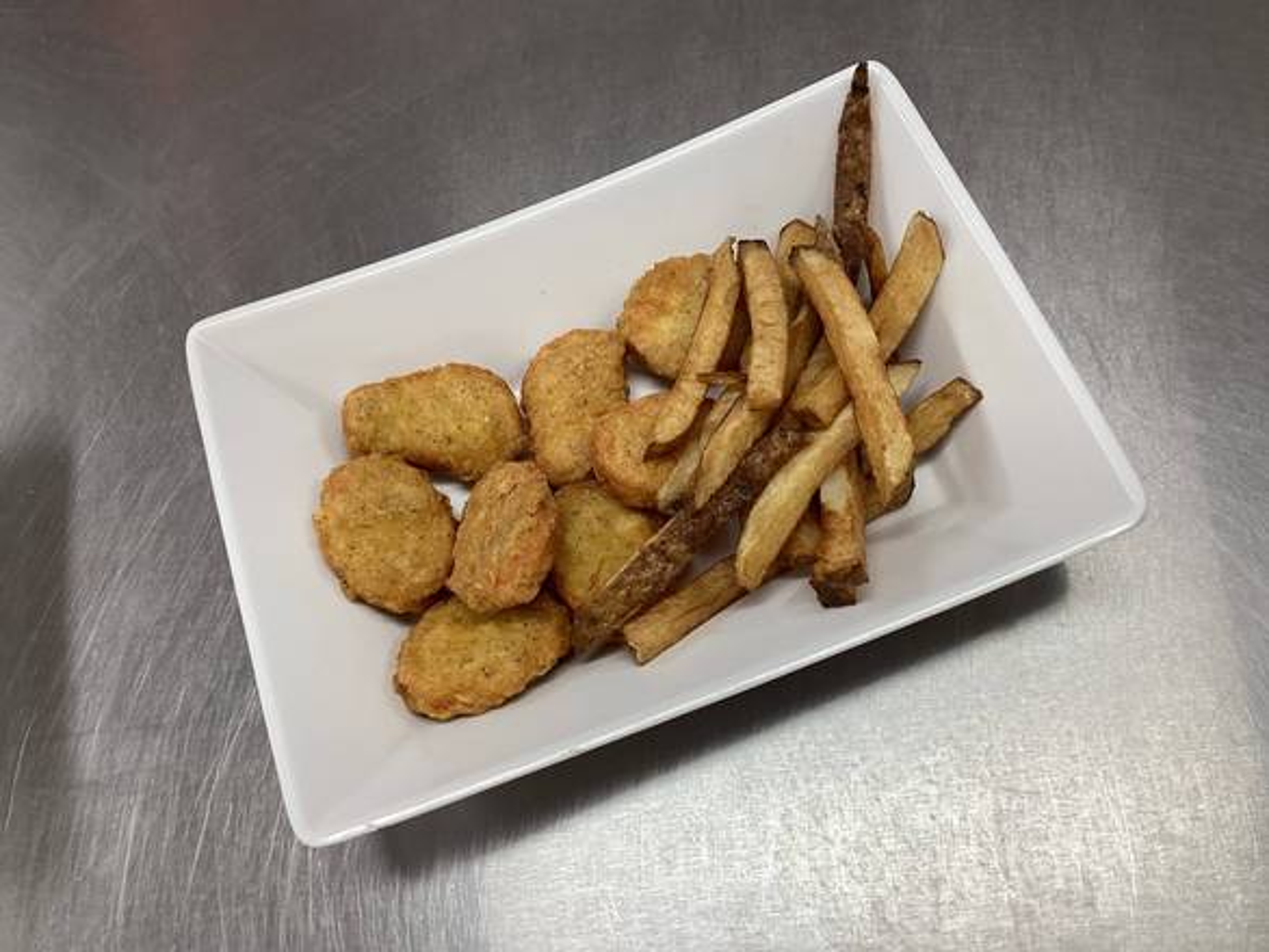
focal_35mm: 31
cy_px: 476
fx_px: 1137
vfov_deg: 45.5
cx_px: 634
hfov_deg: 58.3
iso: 80
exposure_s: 1/120
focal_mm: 3.3
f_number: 2.4
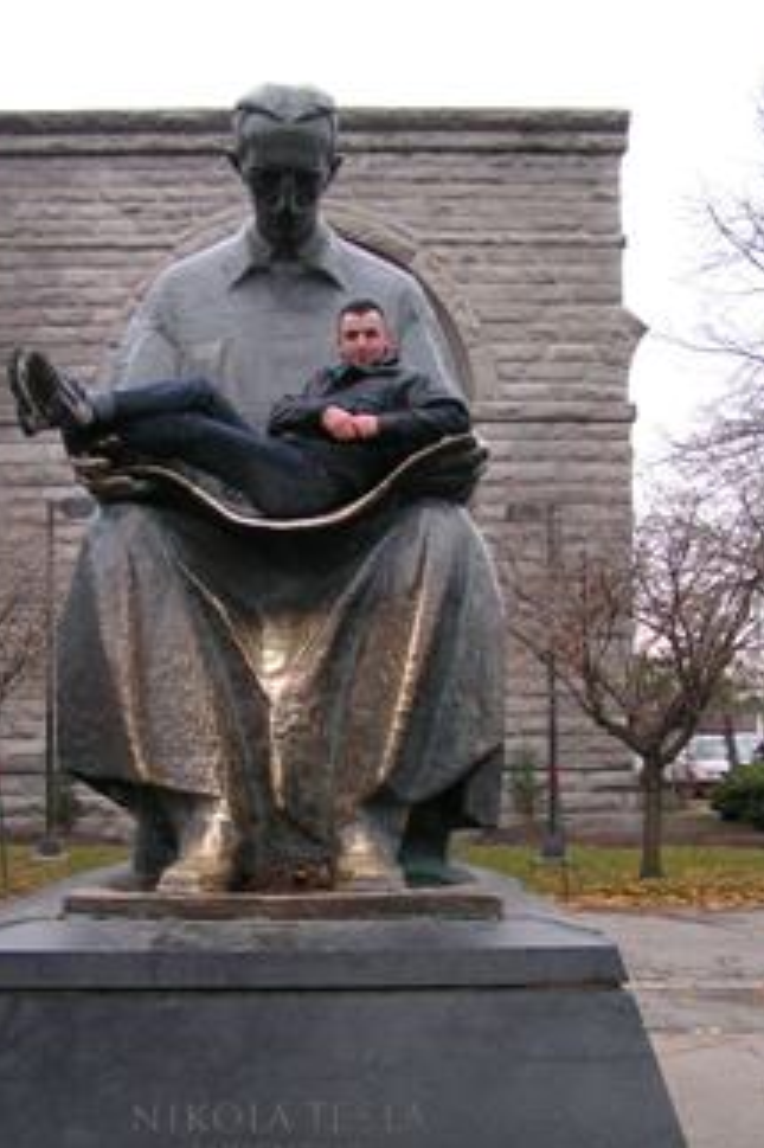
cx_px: 320
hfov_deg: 27.5
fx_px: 1561
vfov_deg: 40.2
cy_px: 679
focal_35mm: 49
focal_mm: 5.8
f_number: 2.8
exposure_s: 1/50
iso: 50
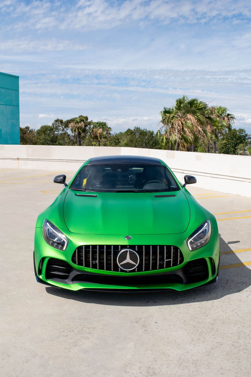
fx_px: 424
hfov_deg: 33.0
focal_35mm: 40
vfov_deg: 47.9
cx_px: 126
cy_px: 188
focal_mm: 27
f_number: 8
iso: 400
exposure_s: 1/2000
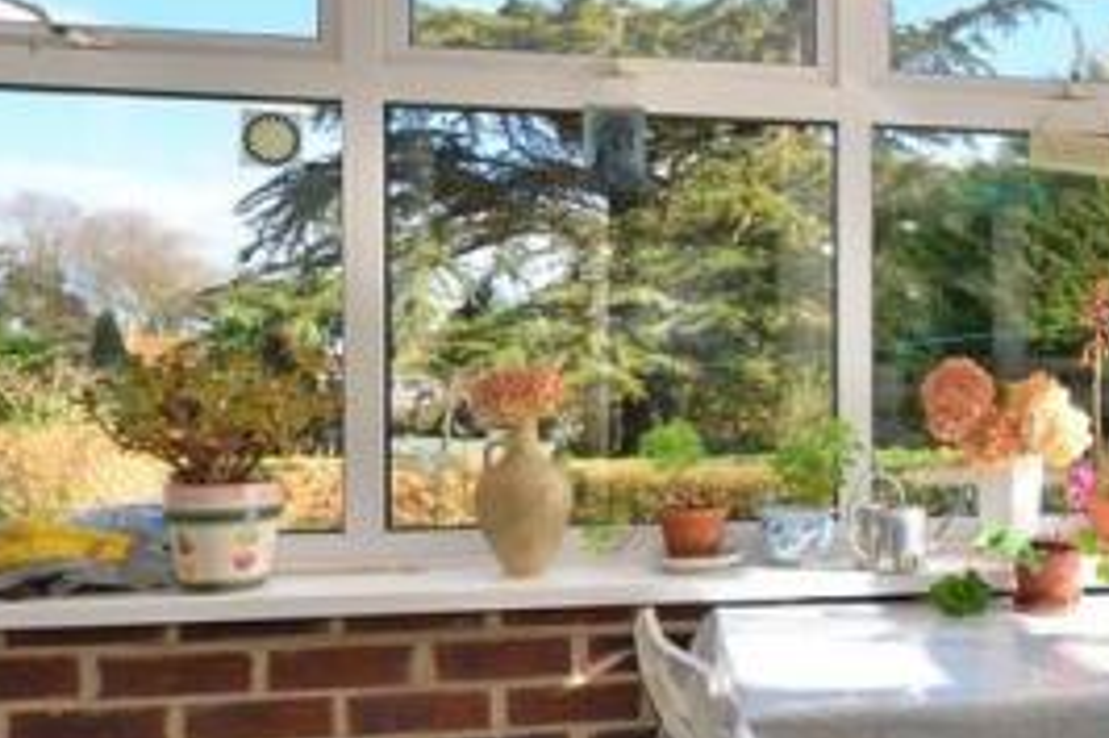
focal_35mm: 37
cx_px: 930
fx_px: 1139
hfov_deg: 48.2
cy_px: 361
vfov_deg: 35.9
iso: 400
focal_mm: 10
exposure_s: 1/200
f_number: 7.1
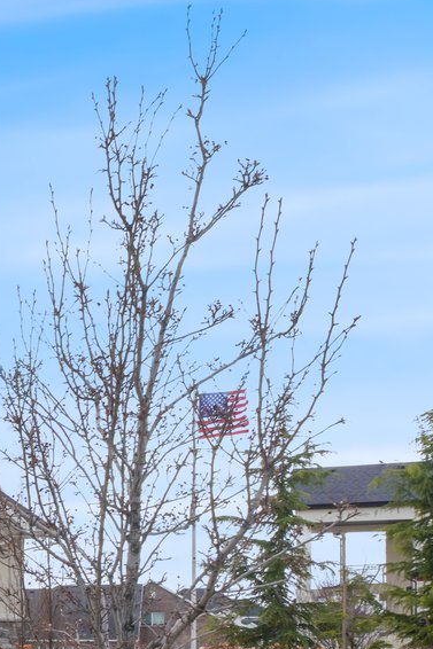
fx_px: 1372
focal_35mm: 76
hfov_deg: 13.6
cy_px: 683
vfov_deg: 25.1
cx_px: -569
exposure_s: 1/80
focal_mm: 21
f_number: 9
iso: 100
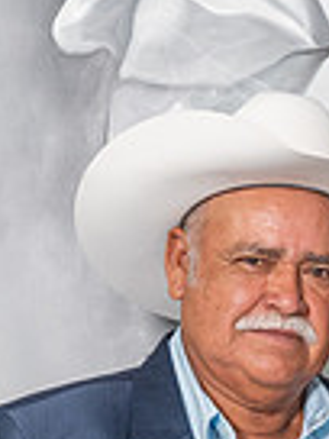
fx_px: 2712
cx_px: 377
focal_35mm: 214
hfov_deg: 6.9
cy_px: 647
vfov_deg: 9.0
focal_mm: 50
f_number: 5
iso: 640
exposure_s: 1/125
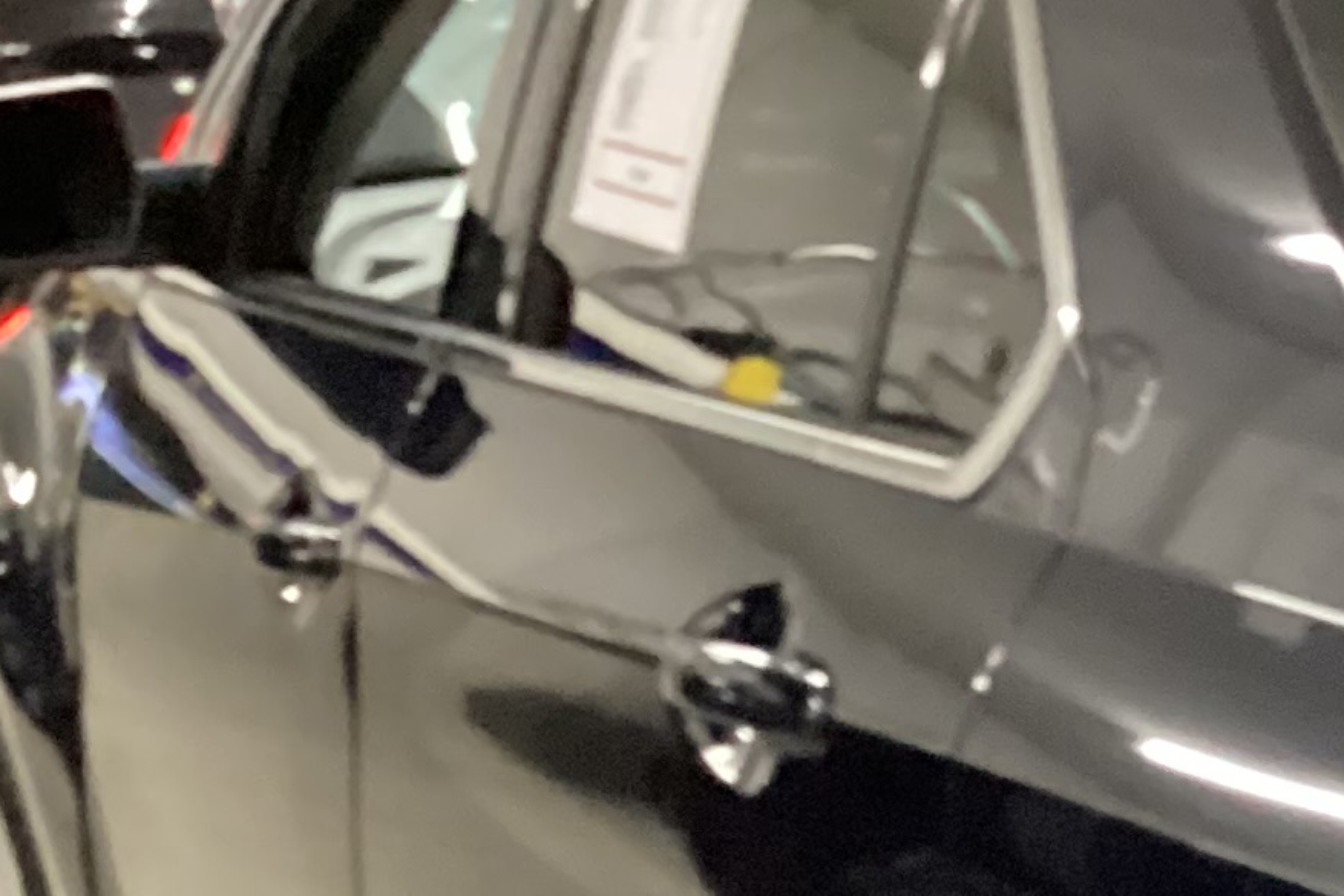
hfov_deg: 15.2
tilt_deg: -19.5
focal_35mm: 120
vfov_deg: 11.2
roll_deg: -0.3
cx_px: 2290
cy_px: 1153
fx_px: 4480
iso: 800
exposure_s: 1/30
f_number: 2.4
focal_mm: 3.3
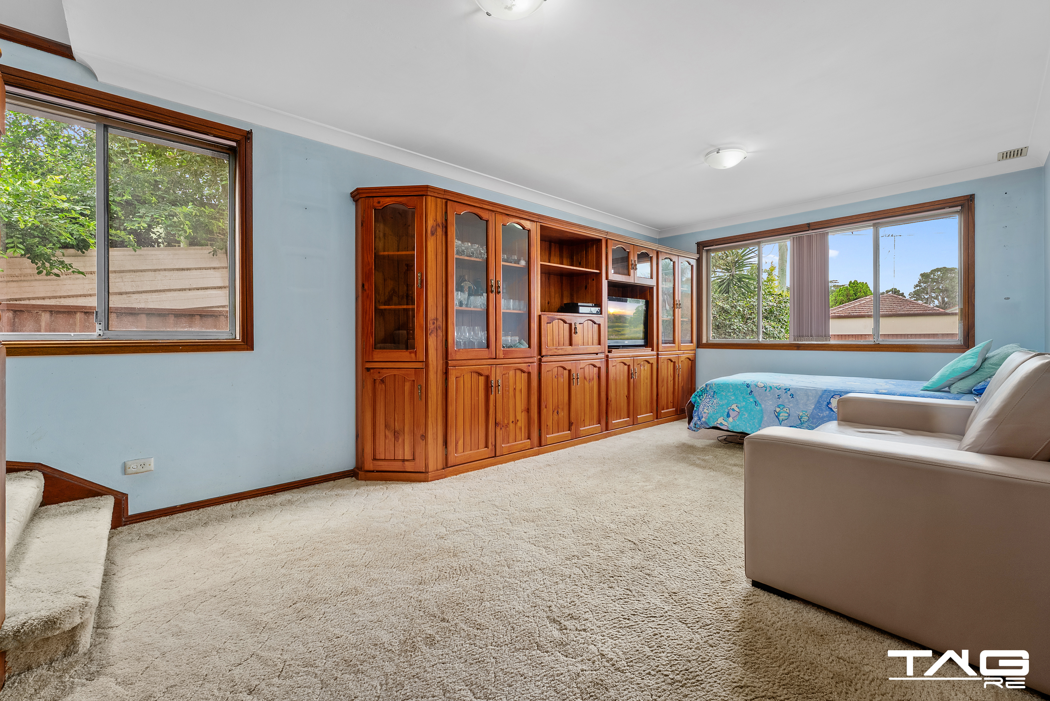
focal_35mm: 15
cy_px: 350
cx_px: 525
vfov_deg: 78.9
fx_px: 426
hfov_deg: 101.9
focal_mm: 14.6
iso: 400
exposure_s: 1/4
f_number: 9
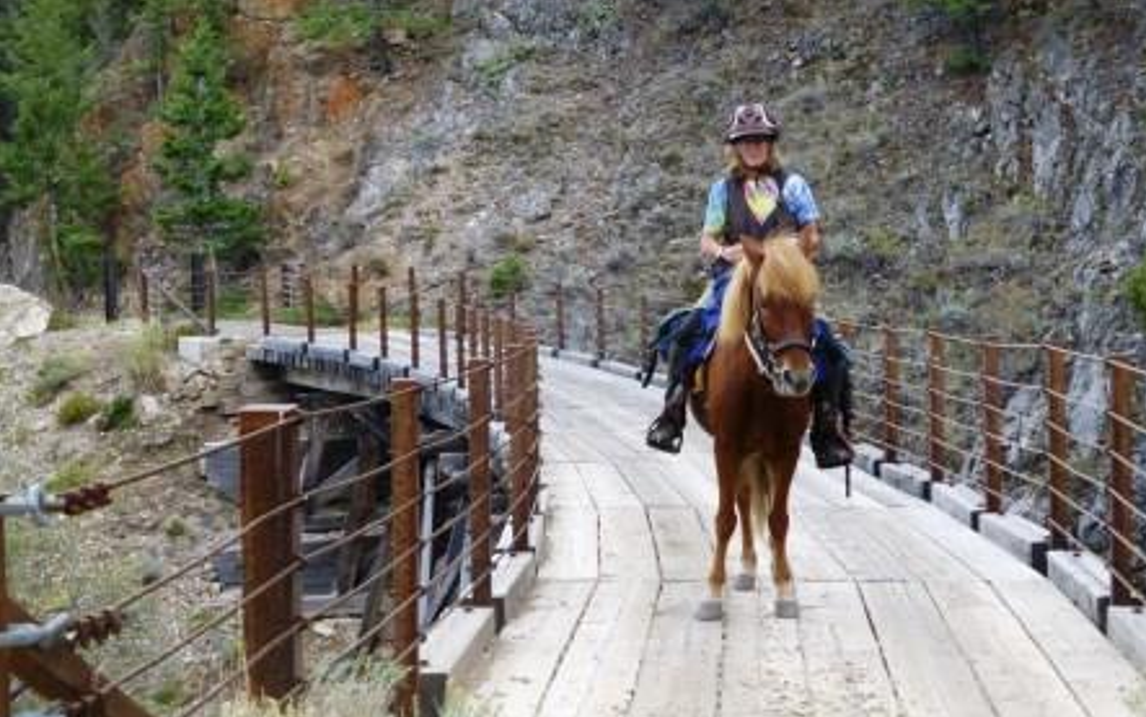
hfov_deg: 27.5
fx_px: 2343
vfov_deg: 17.4
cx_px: 577
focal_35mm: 75
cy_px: 370
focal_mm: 12.5
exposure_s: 1/250
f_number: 5
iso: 400
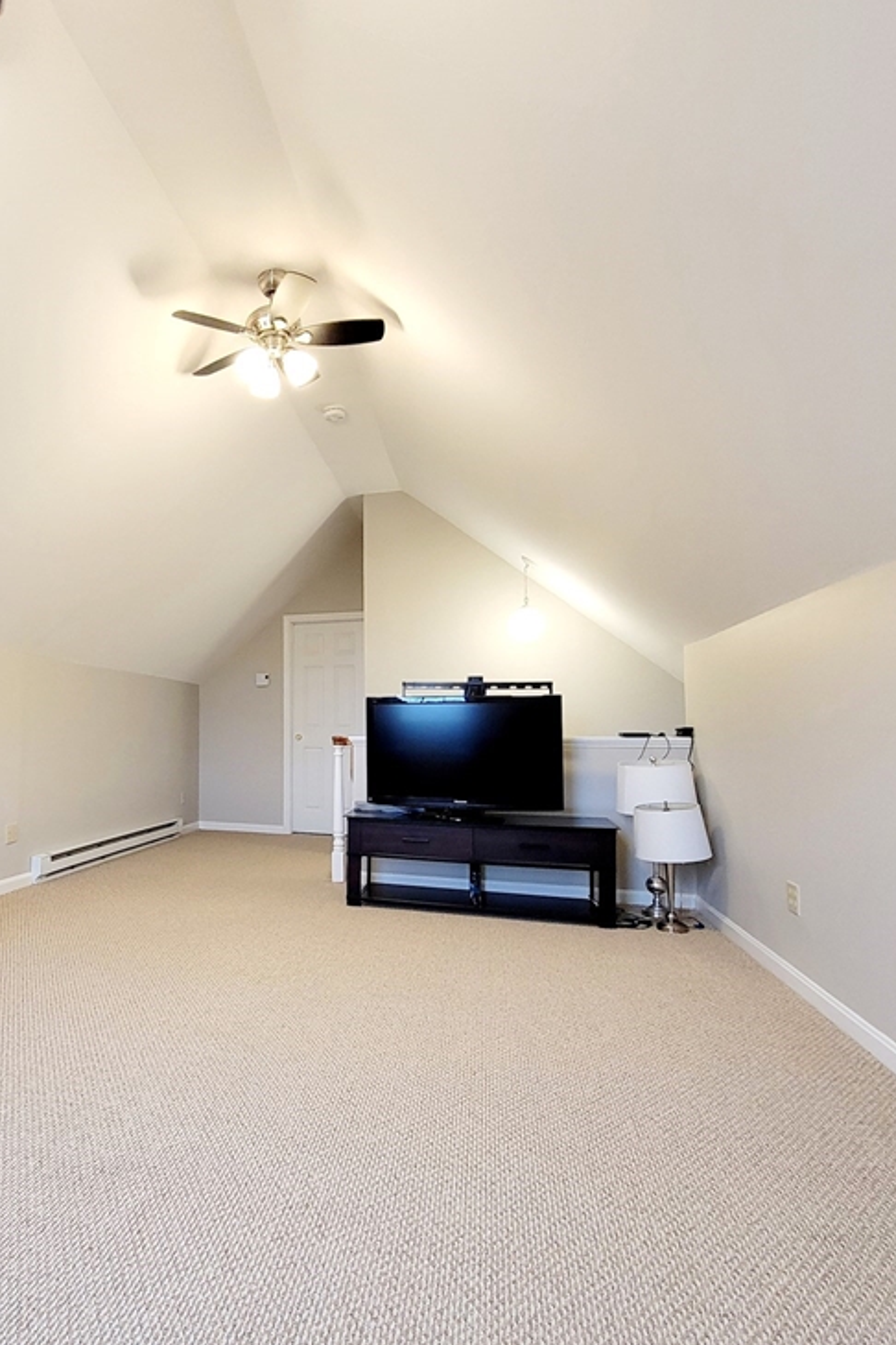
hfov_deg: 59.7
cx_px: 184
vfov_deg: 86.9
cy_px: 694
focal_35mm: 19
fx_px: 709
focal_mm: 2.2
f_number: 2.2
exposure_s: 1/60.2
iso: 250
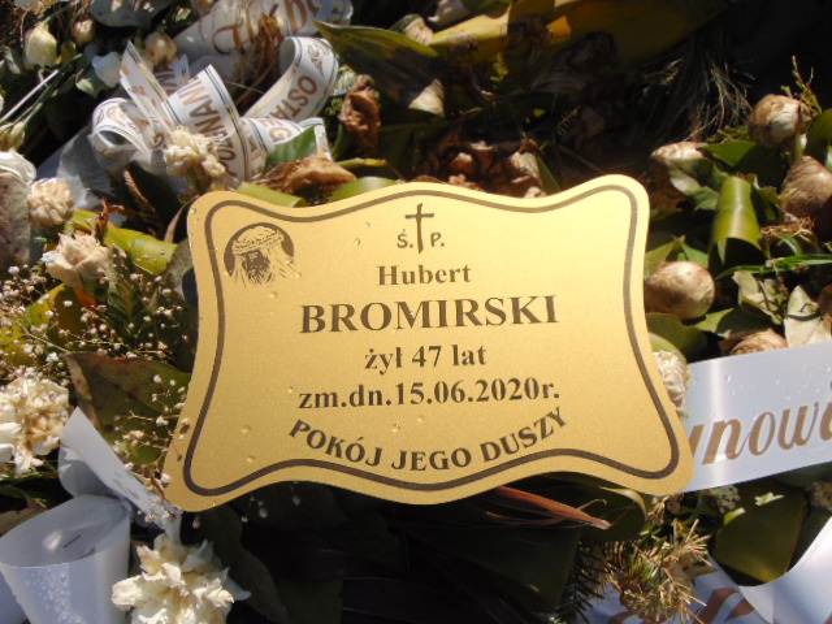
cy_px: 312
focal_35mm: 33
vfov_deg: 42.9
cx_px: 416
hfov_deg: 55.4
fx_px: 793
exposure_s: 1/400
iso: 80
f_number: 8.2
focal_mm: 5.8
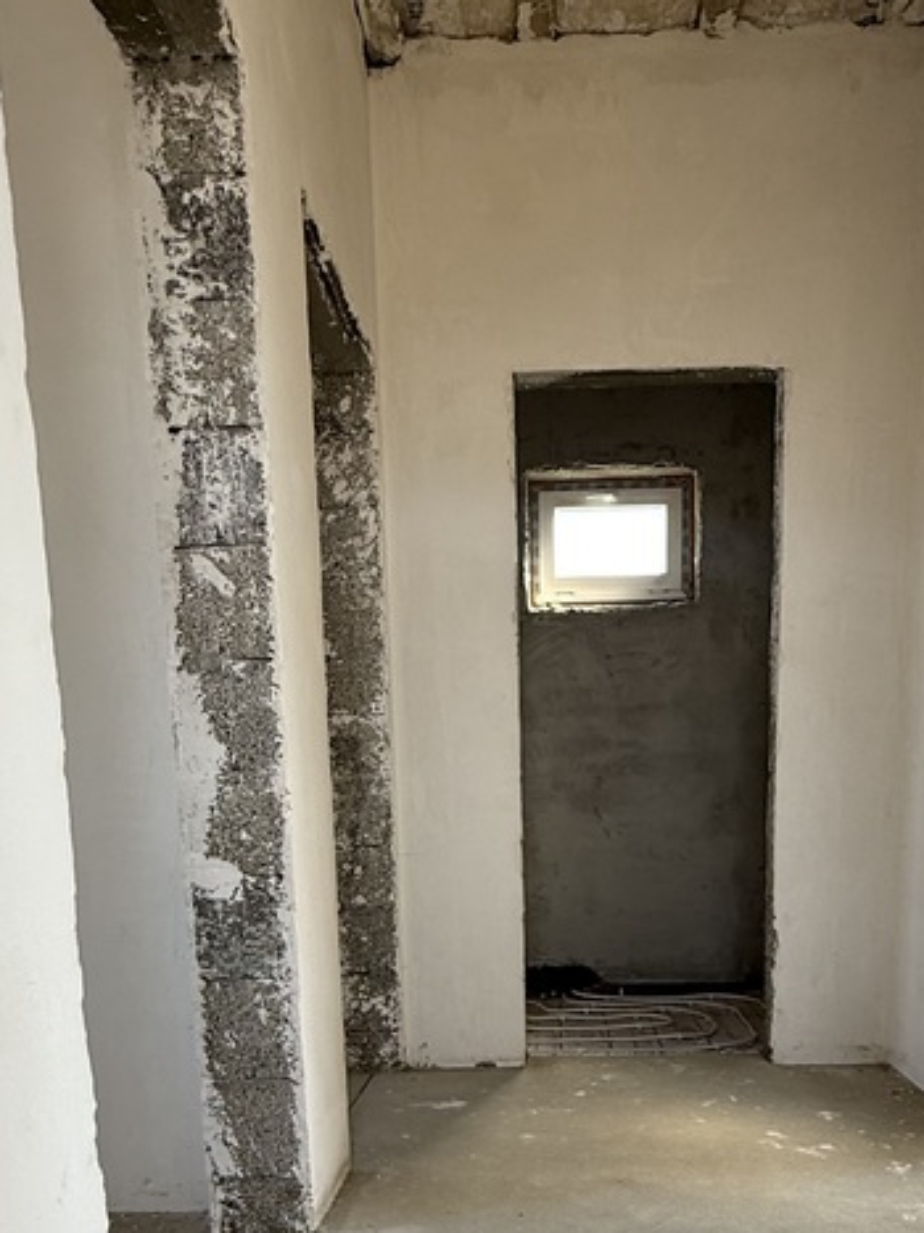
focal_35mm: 30
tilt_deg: -8.1
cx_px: 523
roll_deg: +0.0
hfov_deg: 46.7
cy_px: 998
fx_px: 1068
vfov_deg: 55.5
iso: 64
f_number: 2.2
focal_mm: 2.22
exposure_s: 1/102
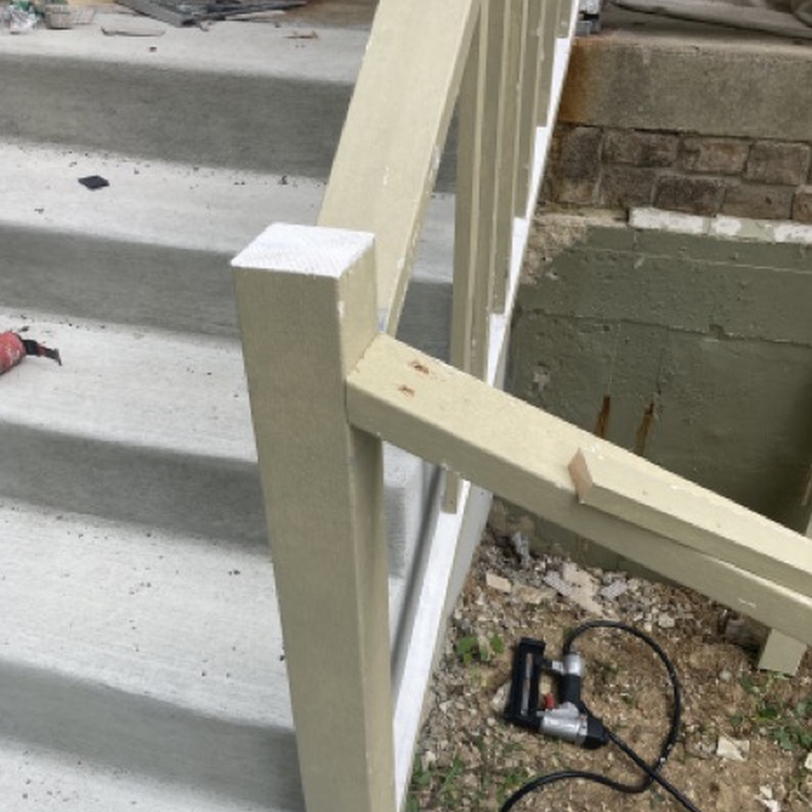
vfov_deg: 47.5
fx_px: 902
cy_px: 554
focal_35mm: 34
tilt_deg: -38.7
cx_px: 397
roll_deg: -3.3
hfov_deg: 48.4
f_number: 1.8
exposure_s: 1/322
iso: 20
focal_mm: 3.99
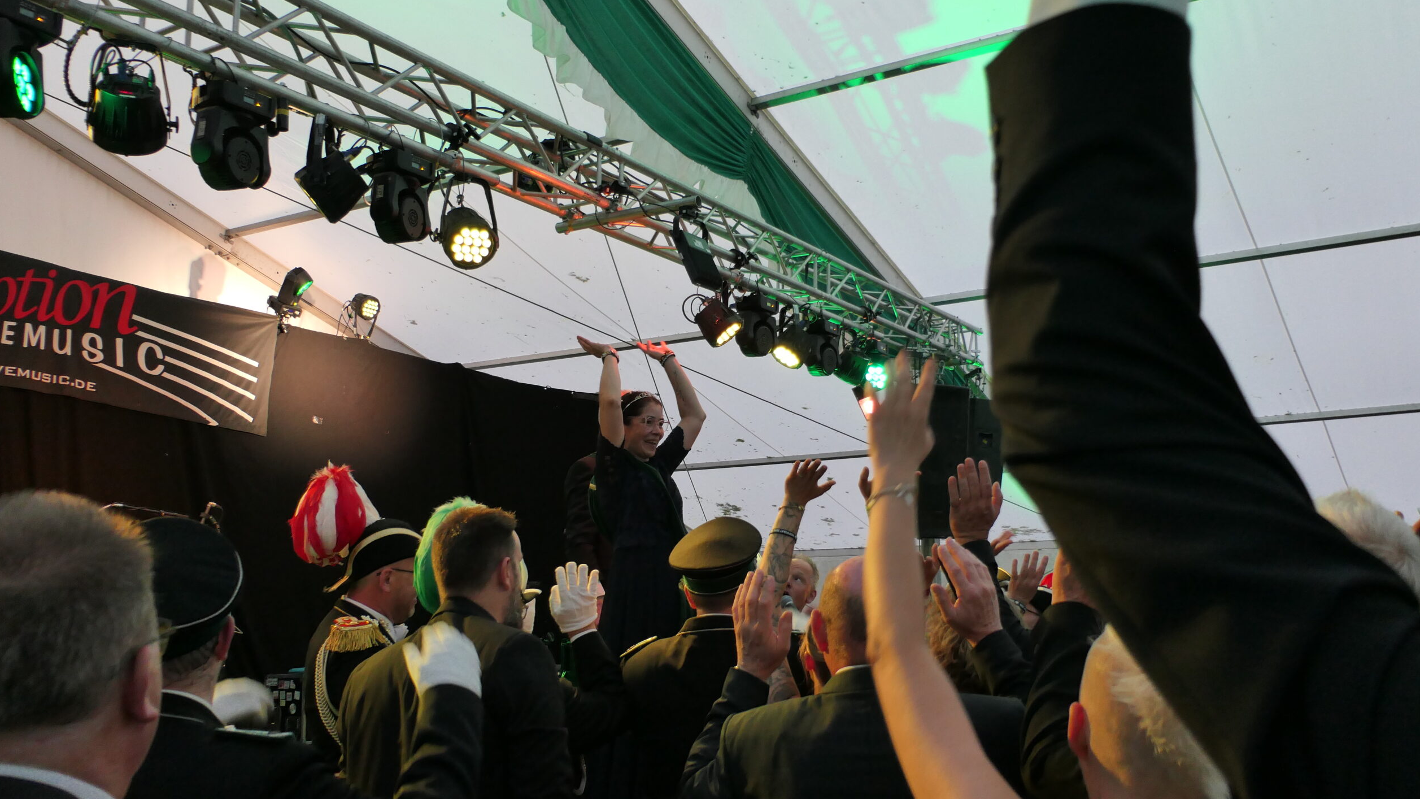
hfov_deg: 61.0
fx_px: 1205
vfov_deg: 36.7
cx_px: 702
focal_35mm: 32
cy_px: 418
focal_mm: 11.1
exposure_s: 1/80
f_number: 3.1
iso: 500
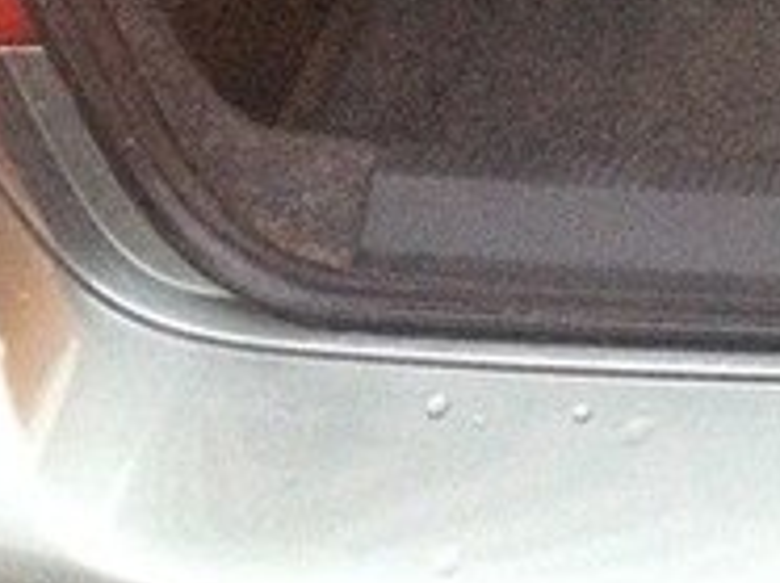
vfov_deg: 13.5
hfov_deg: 16.5
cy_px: -275
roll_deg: -1.8
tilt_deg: -36.0
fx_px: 2318
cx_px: 1334
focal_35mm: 103
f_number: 2.2
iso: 800
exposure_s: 1/17
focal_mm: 4.15
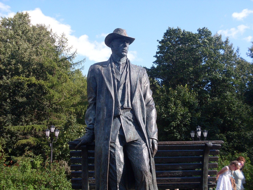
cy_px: 95
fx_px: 278
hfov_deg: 49.0
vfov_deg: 37.7
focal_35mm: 38
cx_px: 126
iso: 80
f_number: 2.8
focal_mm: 6.3
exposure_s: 1/500
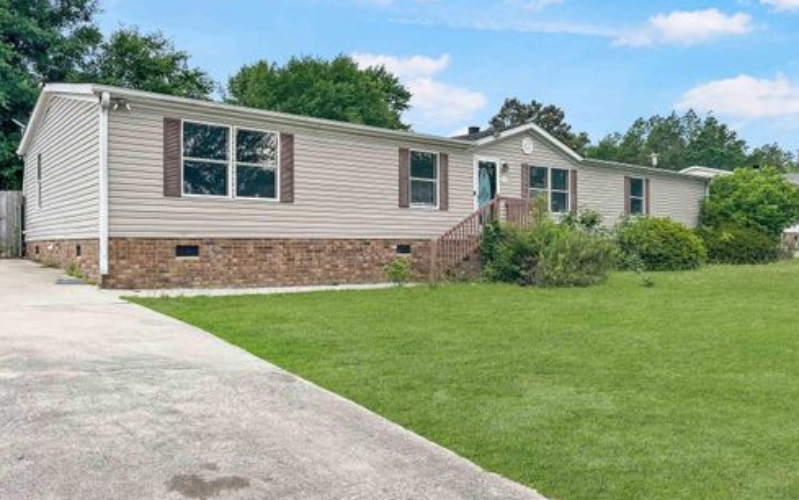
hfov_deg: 70.4
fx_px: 566
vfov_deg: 47.5
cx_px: 405
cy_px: 213
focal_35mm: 26
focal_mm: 6.86
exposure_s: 1/3600
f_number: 1.8
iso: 80
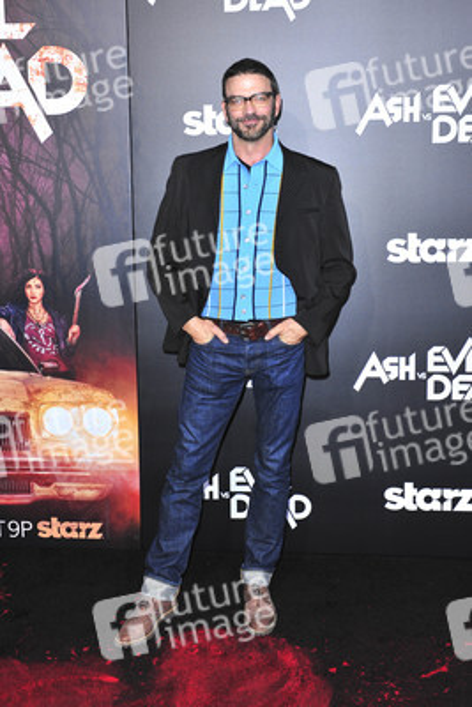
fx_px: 747
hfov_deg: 35.1
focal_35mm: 38
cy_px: 354
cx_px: 236
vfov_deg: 50.7
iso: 640
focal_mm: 38
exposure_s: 1/320
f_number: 5.6
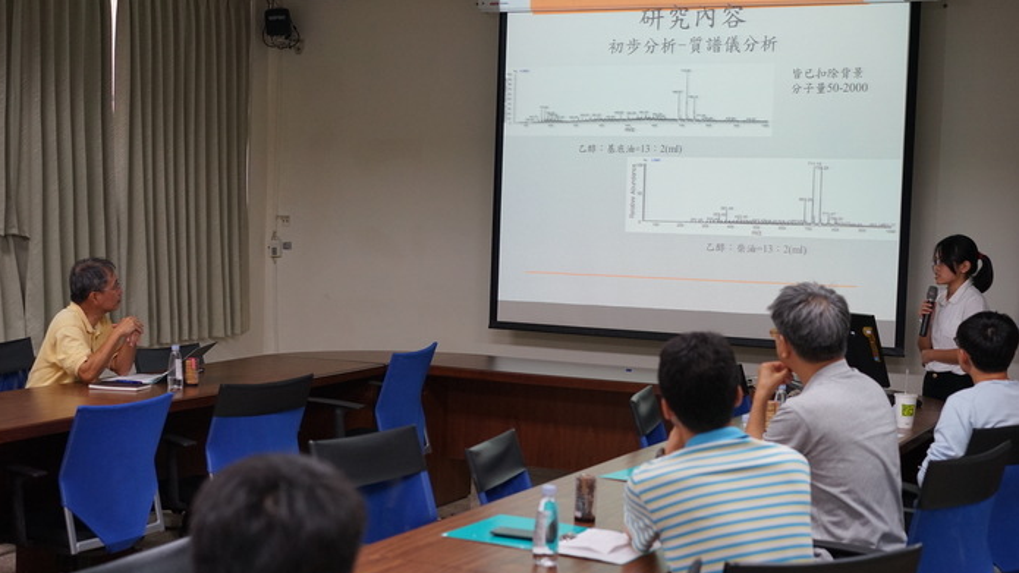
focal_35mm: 58
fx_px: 1567
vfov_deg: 20.7
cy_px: 281
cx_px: 509
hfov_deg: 36.0
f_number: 4
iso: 1000
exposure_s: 1/160
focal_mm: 55
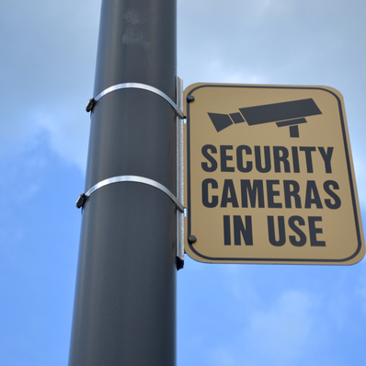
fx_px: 1196
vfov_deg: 17.4
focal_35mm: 100
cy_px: 183
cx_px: 246
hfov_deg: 17.4
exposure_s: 1/160
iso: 100
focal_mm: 52
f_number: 6.3
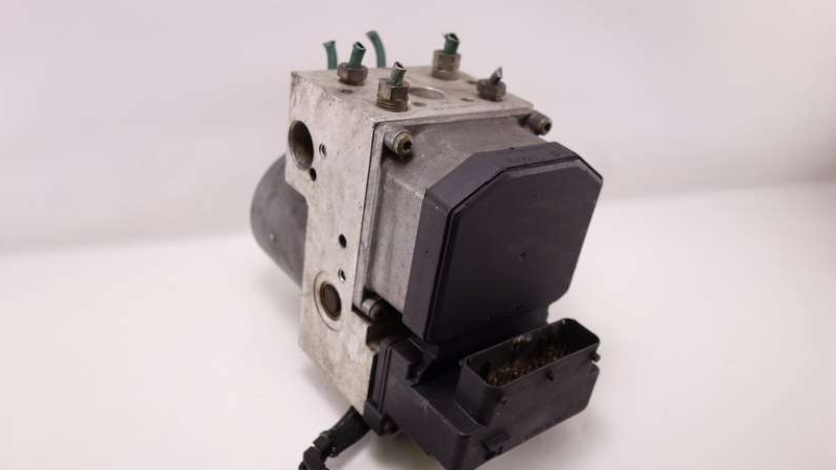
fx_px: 665
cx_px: 422
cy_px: 268
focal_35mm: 30
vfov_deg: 38.9
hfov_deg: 64.3
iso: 125
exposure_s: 1/100
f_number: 2.5
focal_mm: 10.4
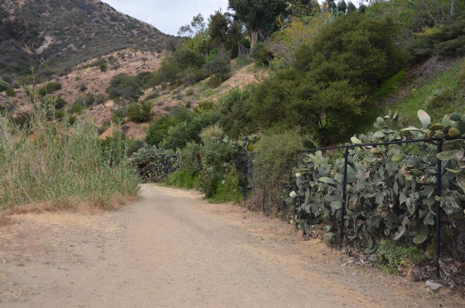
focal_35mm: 36
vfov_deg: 36.7
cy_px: 154
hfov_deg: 53.2
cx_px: 232
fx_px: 464
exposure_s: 1/250
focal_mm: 24
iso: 100
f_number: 4.5
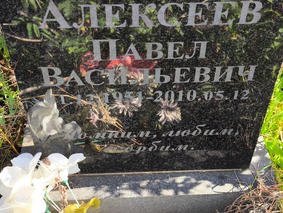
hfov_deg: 38.2
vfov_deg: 29.1
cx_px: 142
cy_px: 106
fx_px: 409
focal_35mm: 50
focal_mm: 4.71
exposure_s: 1/146
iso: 50
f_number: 1.7
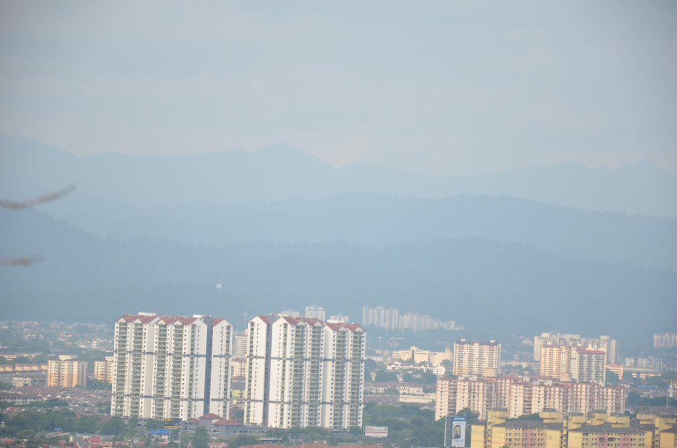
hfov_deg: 13.1
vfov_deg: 8.7
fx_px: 2955
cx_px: 338
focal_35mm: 158
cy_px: 224
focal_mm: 105
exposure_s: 1/250
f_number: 8
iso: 110
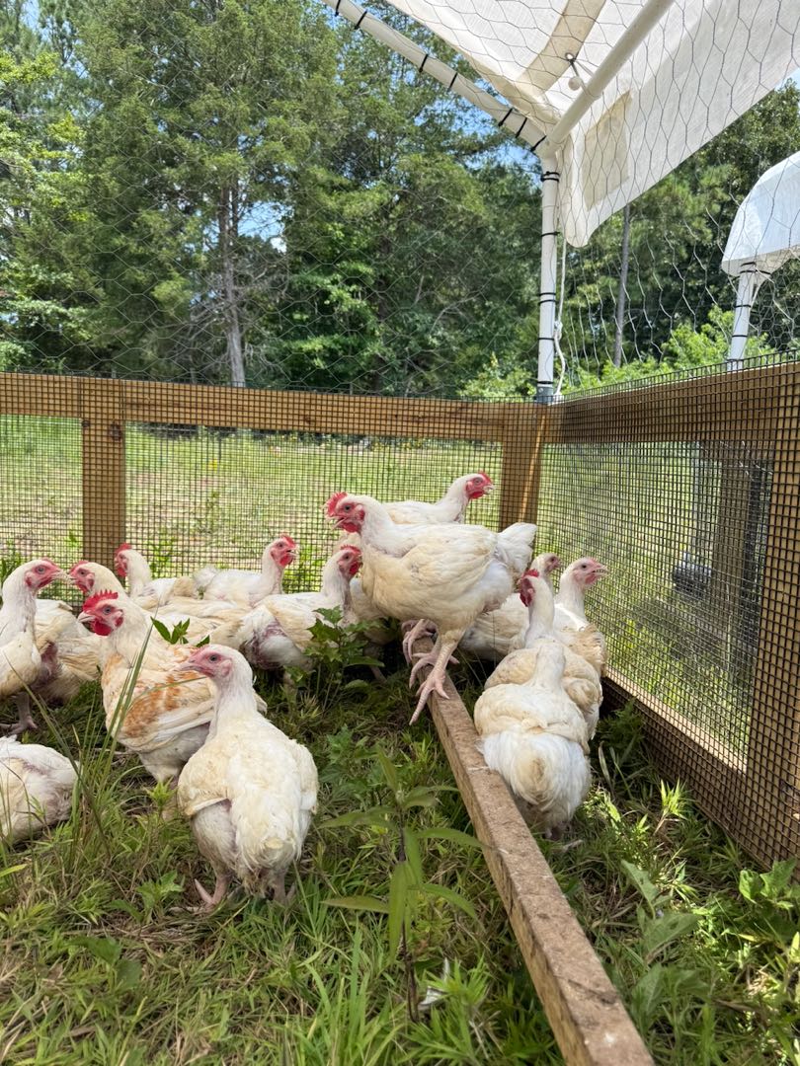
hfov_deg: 56.8
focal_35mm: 24
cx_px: 400
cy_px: 533
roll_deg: -0.4
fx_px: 740
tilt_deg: -4.3
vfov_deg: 71.6
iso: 80
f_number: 1.78
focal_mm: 6.76
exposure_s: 1/1464
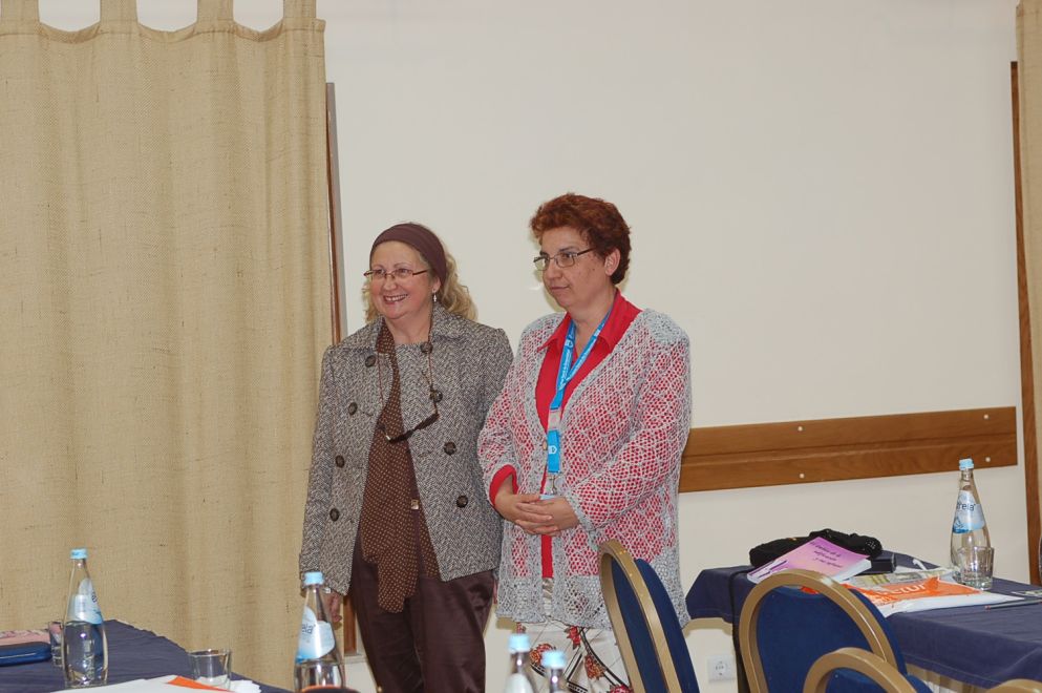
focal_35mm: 105
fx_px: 3036
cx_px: 521
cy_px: 346
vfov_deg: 13.0
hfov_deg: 19.5
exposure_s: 1/60
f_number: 4
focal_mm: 70
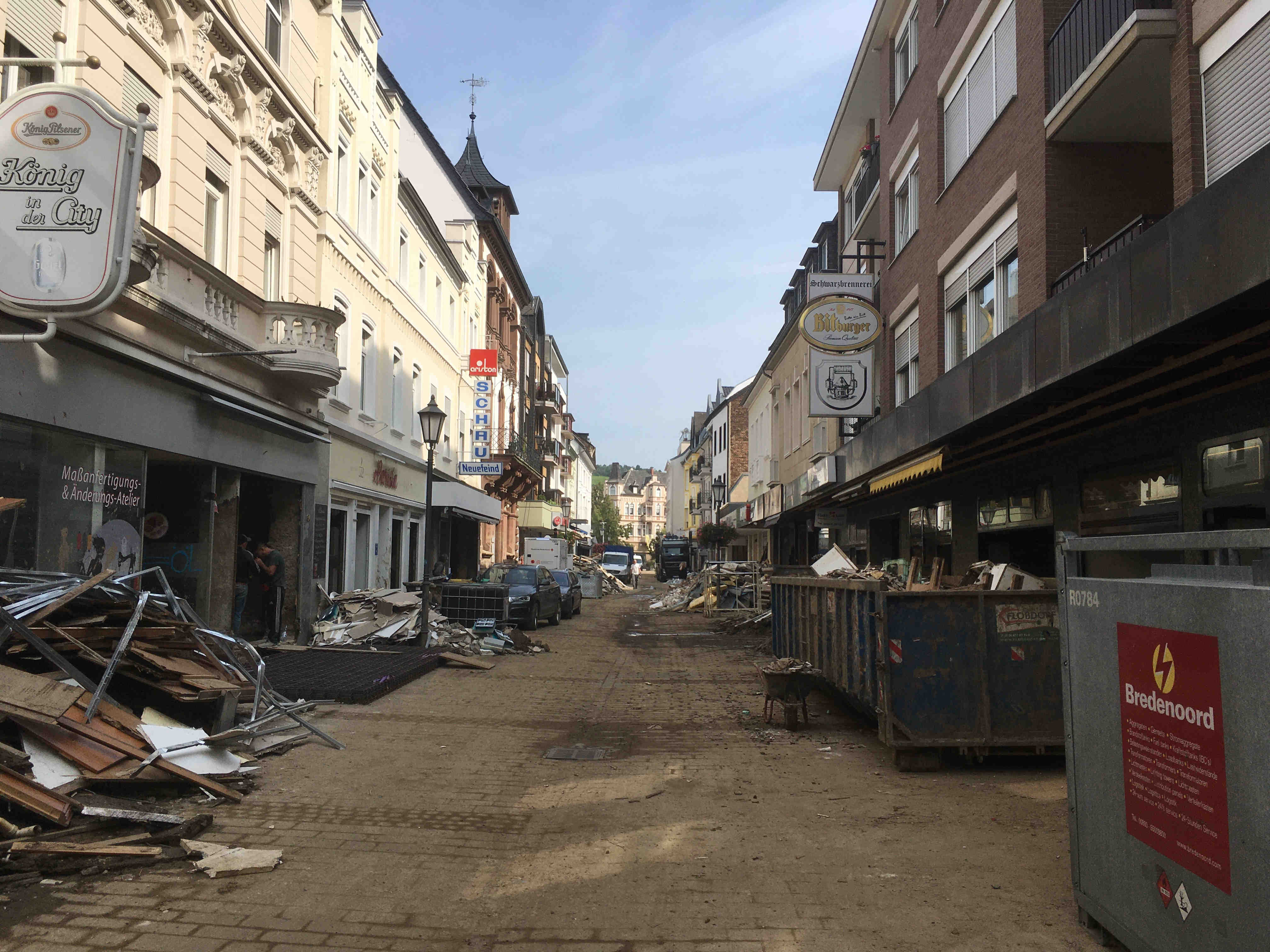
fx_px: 1064
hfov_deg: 61.7
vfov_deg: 48.2
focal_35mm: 29
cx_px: 635
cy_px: 476
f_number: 2.2
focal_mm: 4.15
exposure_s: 1/1672
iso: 25
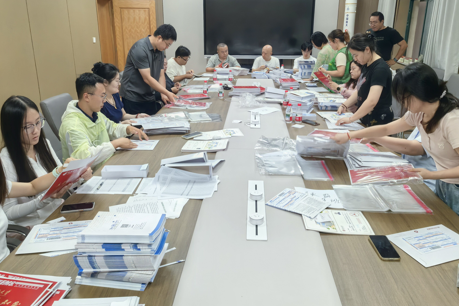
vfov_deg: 44.9
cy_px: 142
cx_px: 234
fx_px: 370
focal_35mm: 29
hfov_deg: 63.7
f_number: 4
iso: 400
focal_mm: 5.75
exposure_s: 1/100
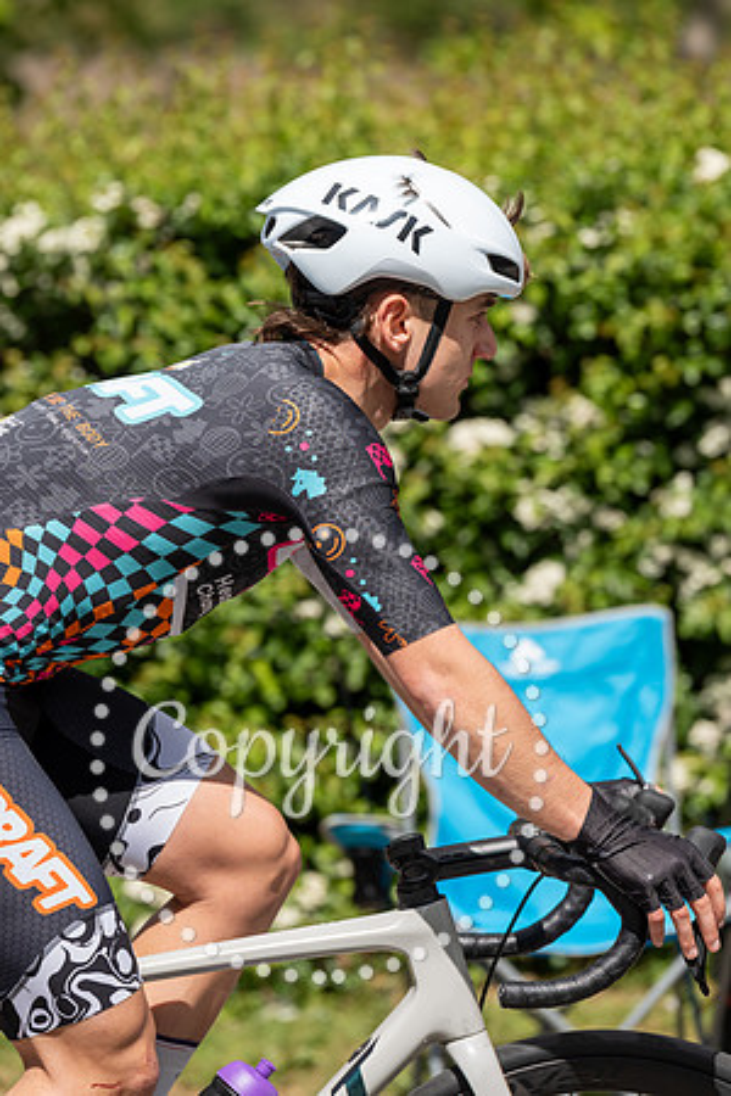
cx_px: 366
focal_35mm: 200
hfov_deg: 6.9
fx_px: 6091
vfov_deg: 10.3
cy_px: 548
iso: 250
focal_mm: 200
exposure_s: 1/1000
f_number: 5.6
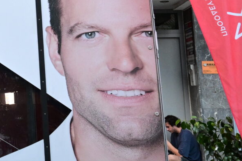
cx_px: -139
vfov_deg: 15.0
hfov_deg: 19.4
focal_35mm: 89
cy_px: -5
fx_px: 599
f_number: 5
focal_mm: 20.5
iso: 2500
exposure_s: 1/640
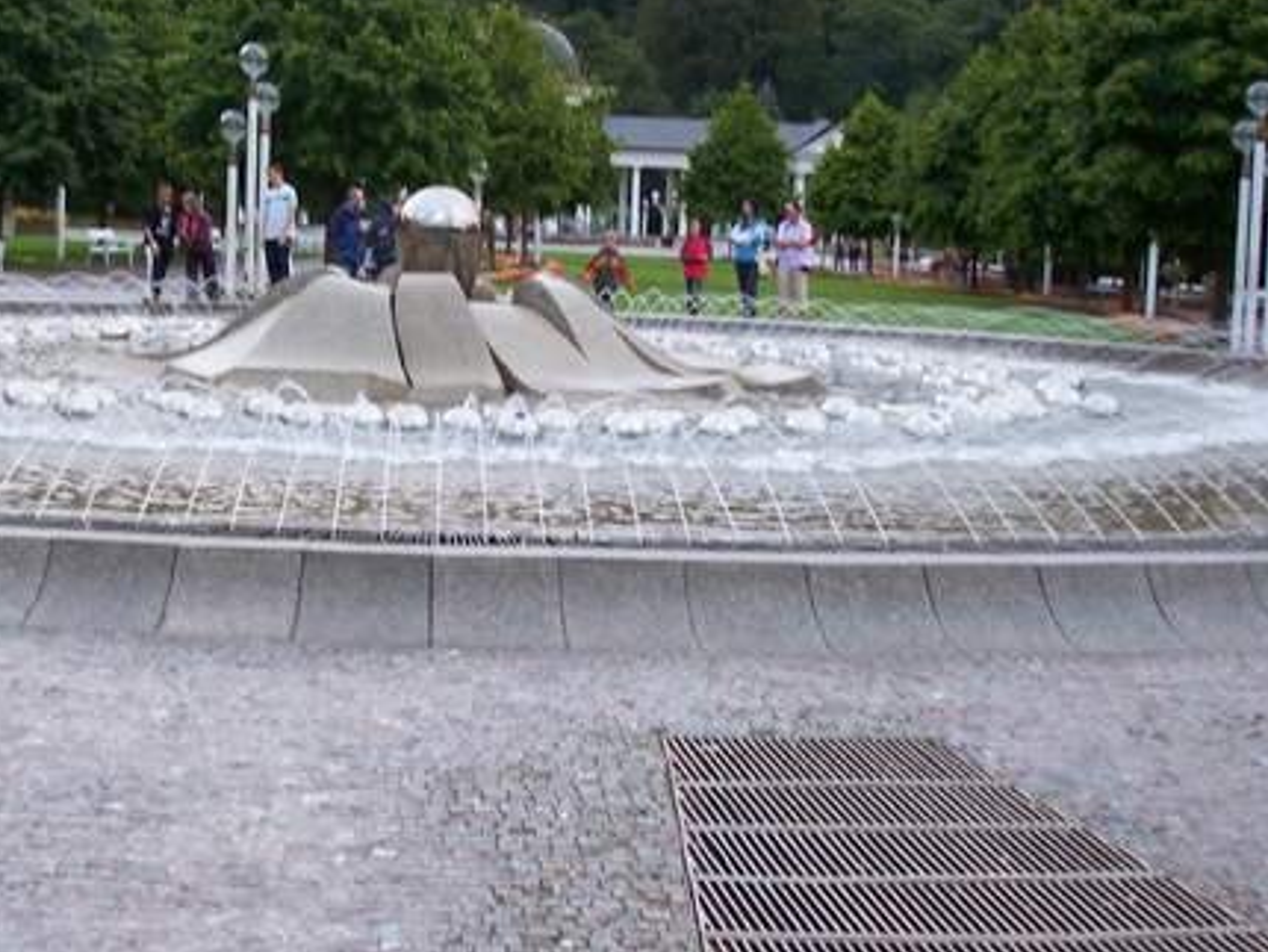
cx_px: 401
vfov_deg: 22.9
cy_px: 436
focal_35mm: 64
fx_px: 2346
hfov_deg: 30.0
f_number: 3.2
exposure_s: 1/25
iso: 200
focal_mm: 9.1
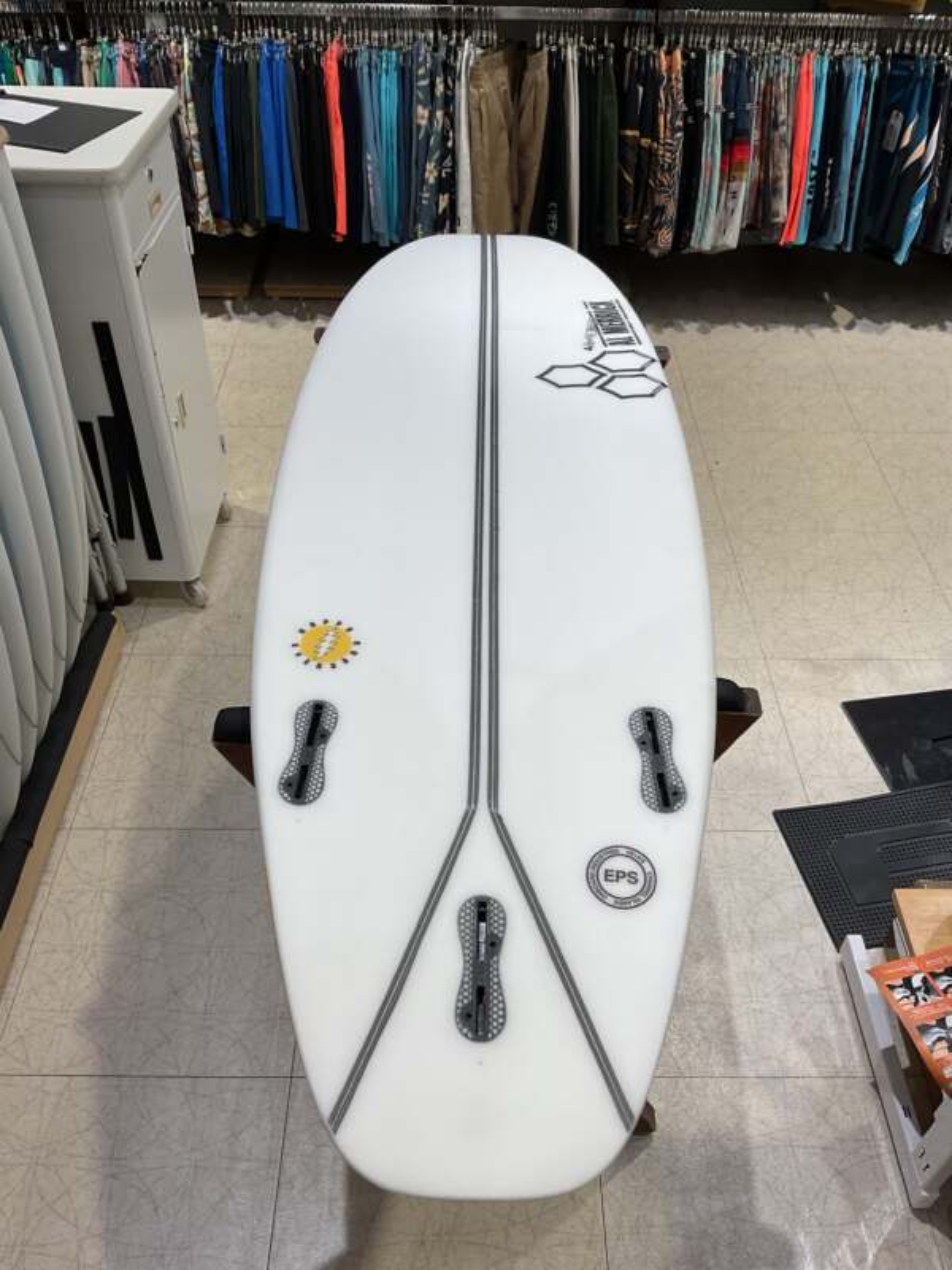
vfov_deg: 61.7
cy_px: 635
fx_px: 1063
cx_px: 476
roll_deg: +0.0
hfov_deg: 48.2
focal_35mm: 29
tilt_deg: -43.1
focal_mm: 3
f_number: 1.8
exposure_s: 1/120
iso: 20
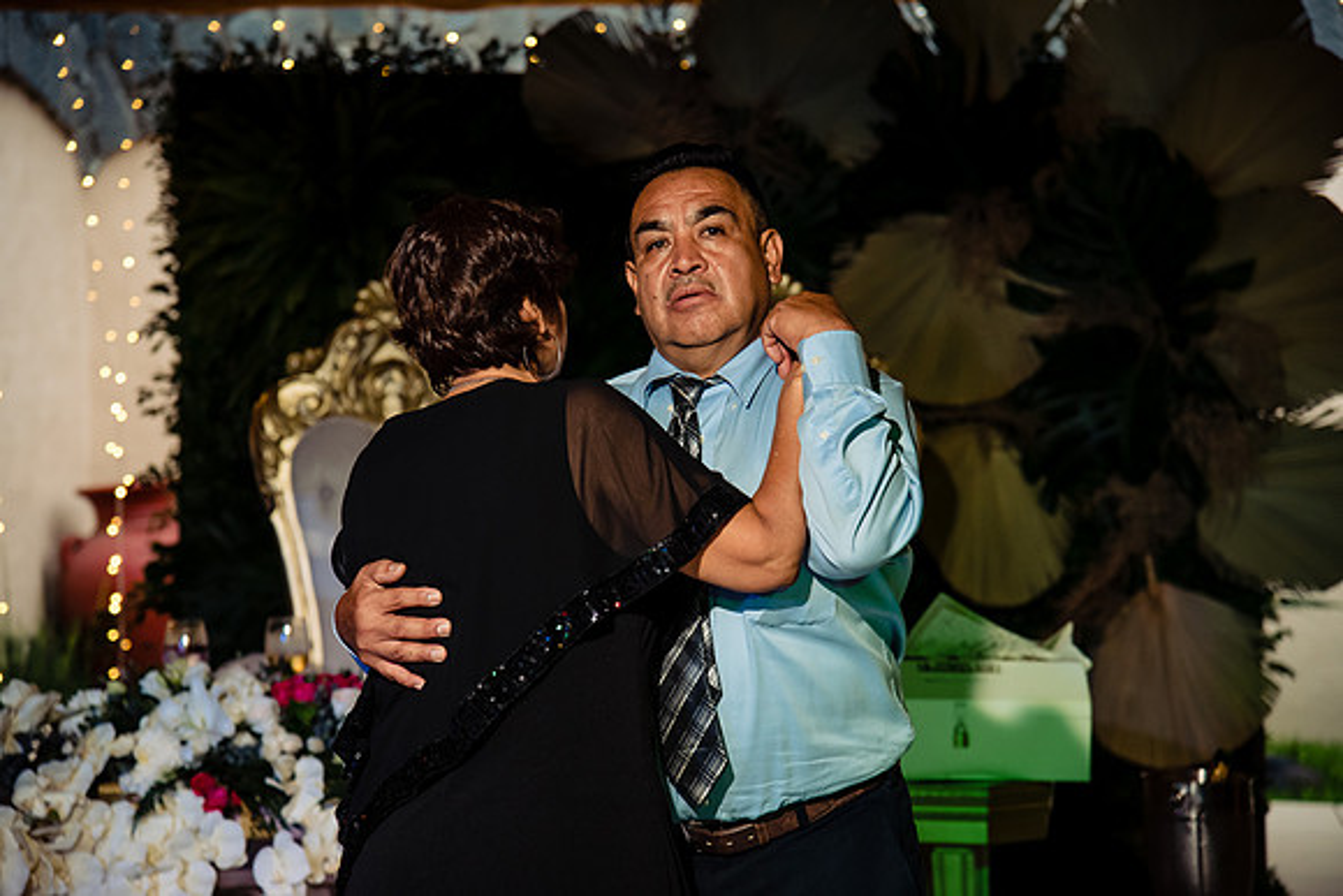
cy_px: 448
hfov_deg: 20.8
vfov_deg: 14.0
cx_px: 672
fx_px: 3657
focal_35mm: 98
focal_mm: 98
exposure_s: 1/160
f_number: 5
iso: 2000
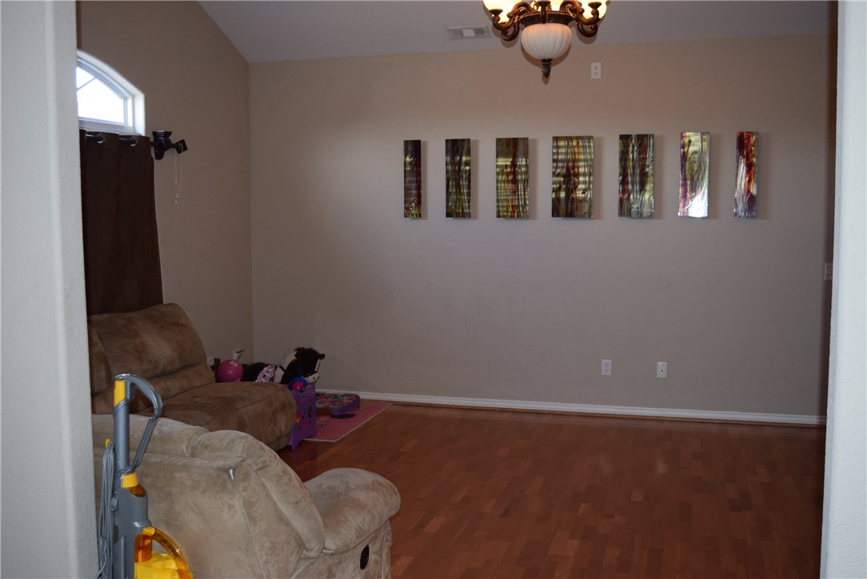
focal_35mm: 36
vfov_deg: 36.9
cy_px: 290
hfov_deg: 53.1
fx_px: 867
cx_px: 434
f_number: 4
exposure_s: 1/80
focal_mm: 24
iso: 800
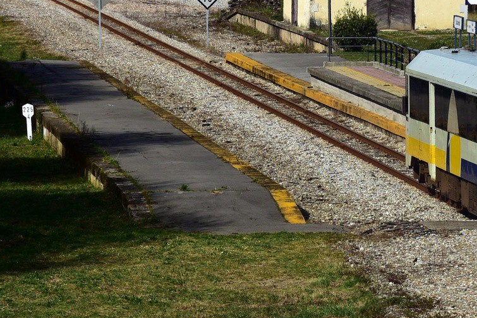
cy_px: 56
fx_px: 3792
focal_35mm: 286
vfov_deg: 4.8
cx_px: 470
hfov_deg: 7.2
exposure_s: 1/640
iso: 125
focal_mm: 75
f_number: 8
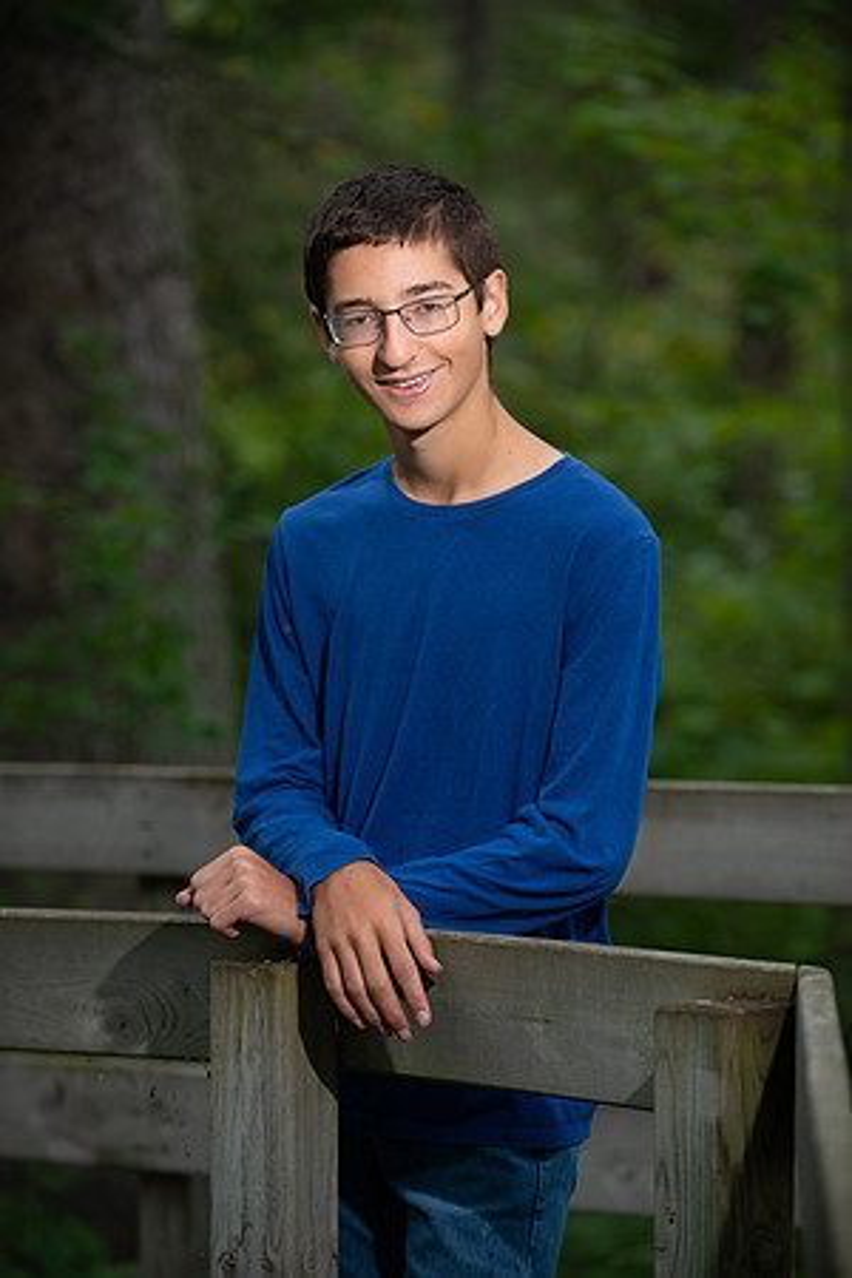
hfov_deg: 11.4
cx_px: 426
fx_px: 4260
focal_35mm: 120
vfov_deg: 17.1
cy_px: 639
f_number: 3.5
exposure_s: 1/200
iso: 100
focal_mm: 120
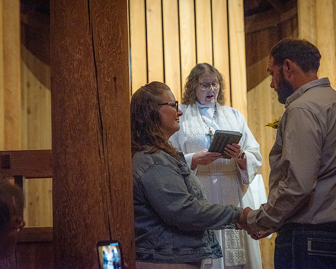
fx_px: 796
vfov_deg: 19.2
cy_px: 134
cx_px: 193
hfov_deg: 23.8
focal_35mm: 80
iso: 5000
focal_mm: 70
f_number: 4
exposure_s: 1/125
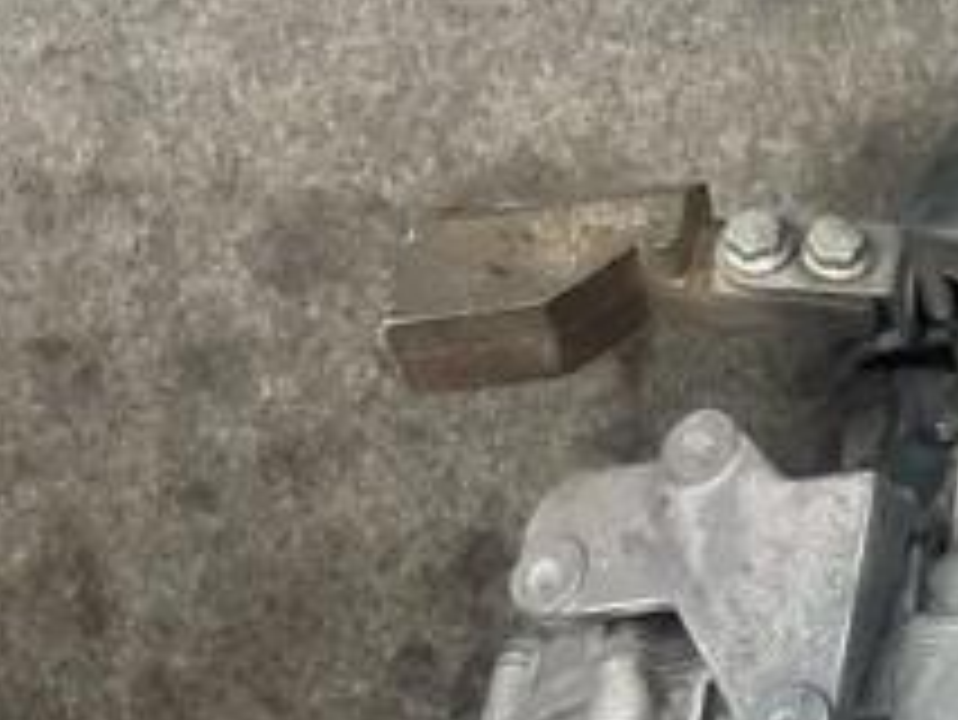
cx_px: 1331
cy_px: 626
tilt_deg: -87.3
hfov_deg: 21.8
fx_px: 2160
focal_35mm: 78
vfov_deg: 18.6
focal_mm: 4.2
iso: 400
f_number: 1.6
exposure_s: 1/50
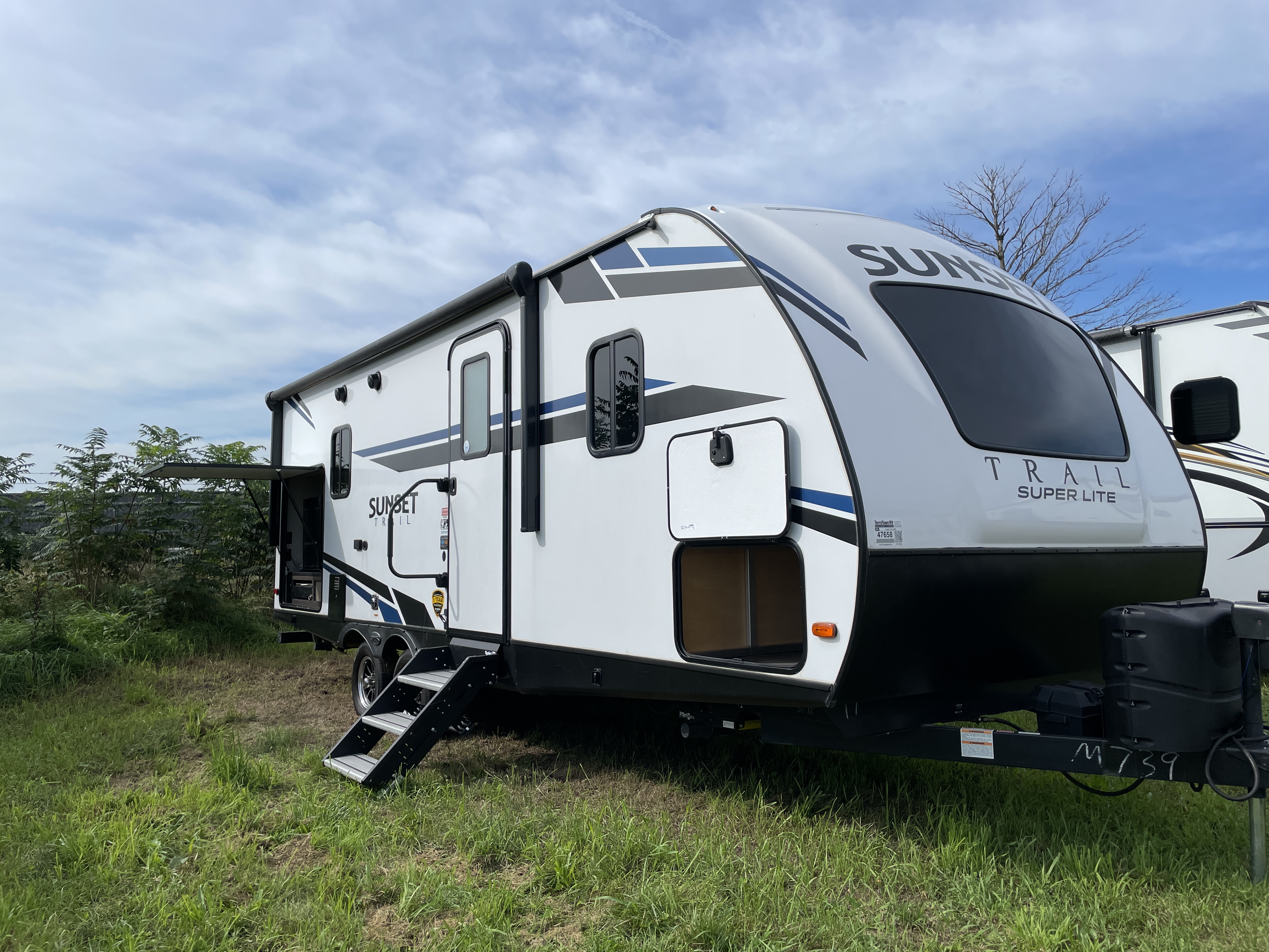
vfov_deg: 53.1
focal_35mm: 26
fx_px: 953
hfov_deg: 67.3
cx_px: 634
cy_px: 476
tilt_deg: +3.9
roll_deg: +2.2
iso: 32
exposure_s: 1/4831
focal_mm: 4.2
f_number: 1.6
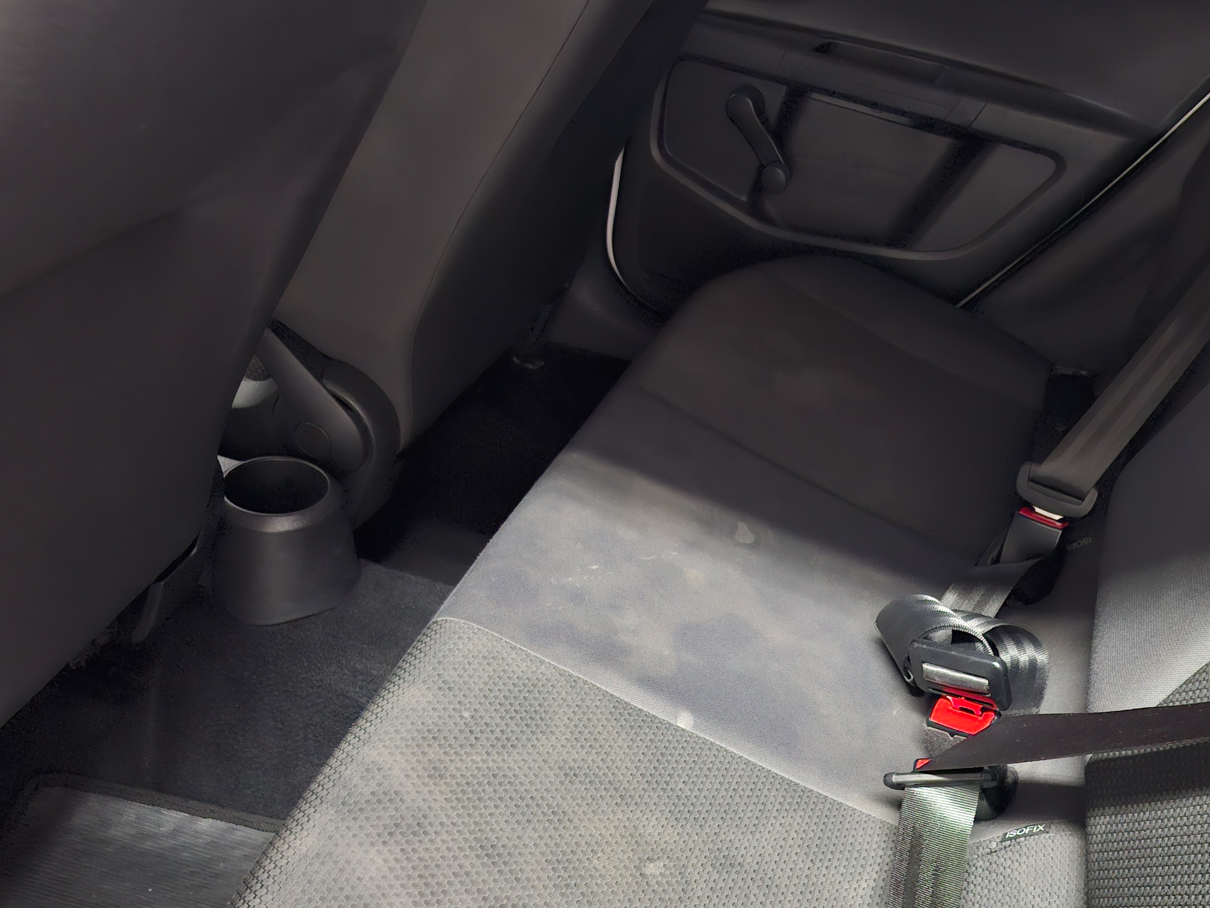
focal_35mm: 35
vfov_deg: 40.1
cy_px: 615
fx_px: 1223
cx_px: 775
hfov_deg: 51.9
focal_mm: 5.54
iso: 1250
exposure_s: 1/17
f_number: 1.8
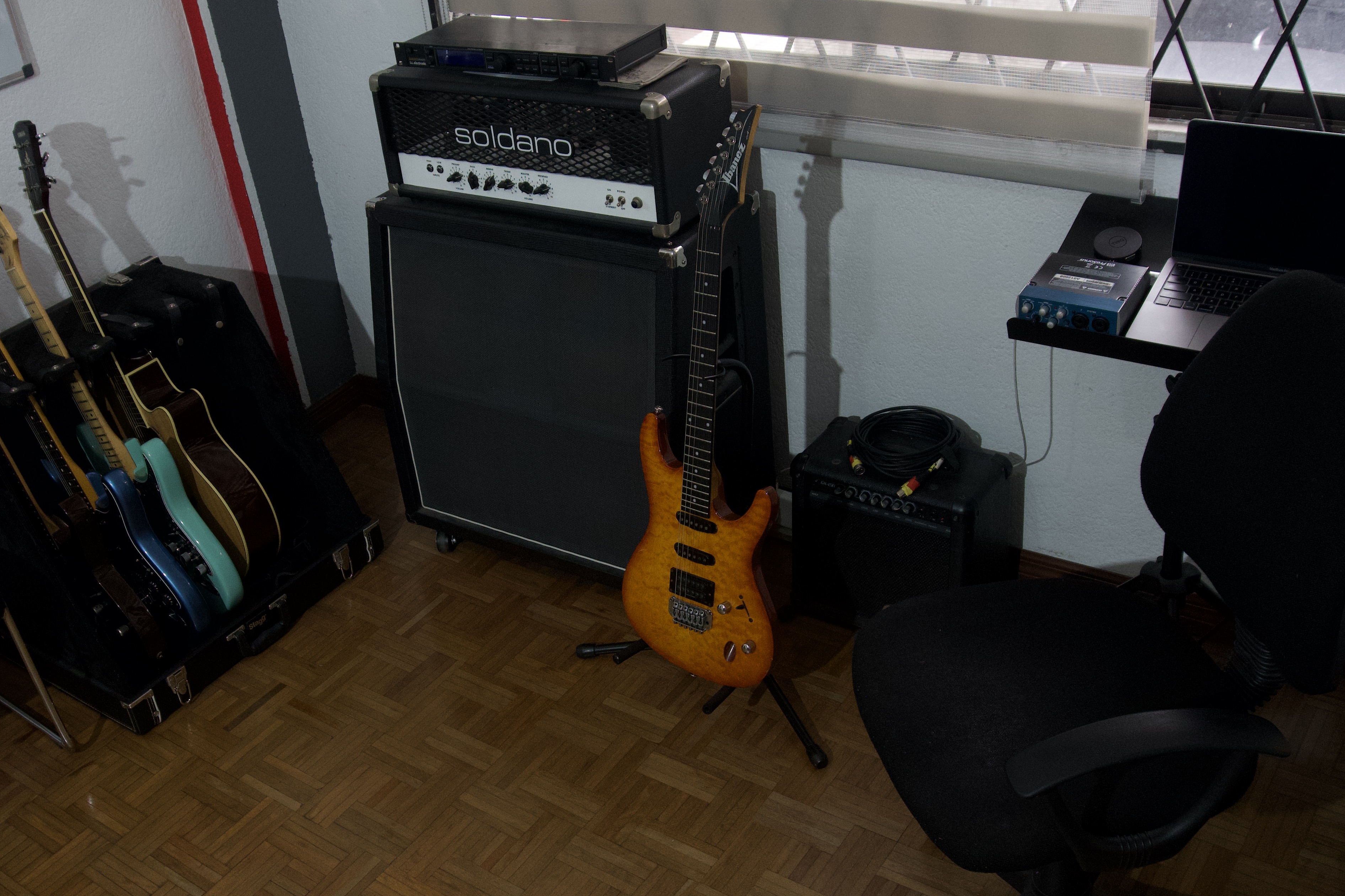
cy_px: 440
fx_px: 1420
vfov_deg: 35.1
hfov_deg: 50.4
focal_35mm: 38
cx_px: 548
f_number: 5
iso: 800
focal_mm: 16
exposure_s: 1/80
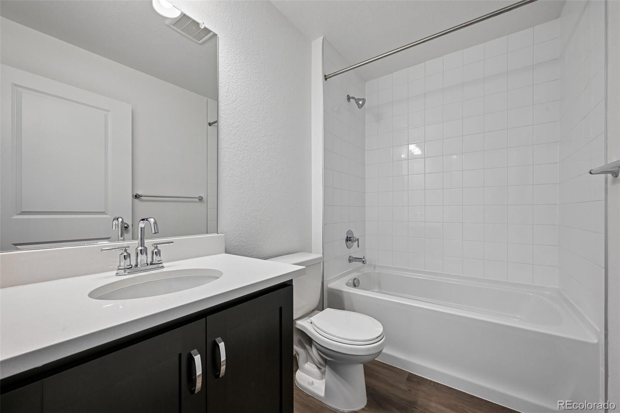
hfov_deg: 104.3
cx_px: 310
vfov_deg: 81.2
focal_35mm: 14
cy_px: 206
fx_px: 241
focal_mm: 14
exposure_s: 1/15
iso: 360
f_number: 10
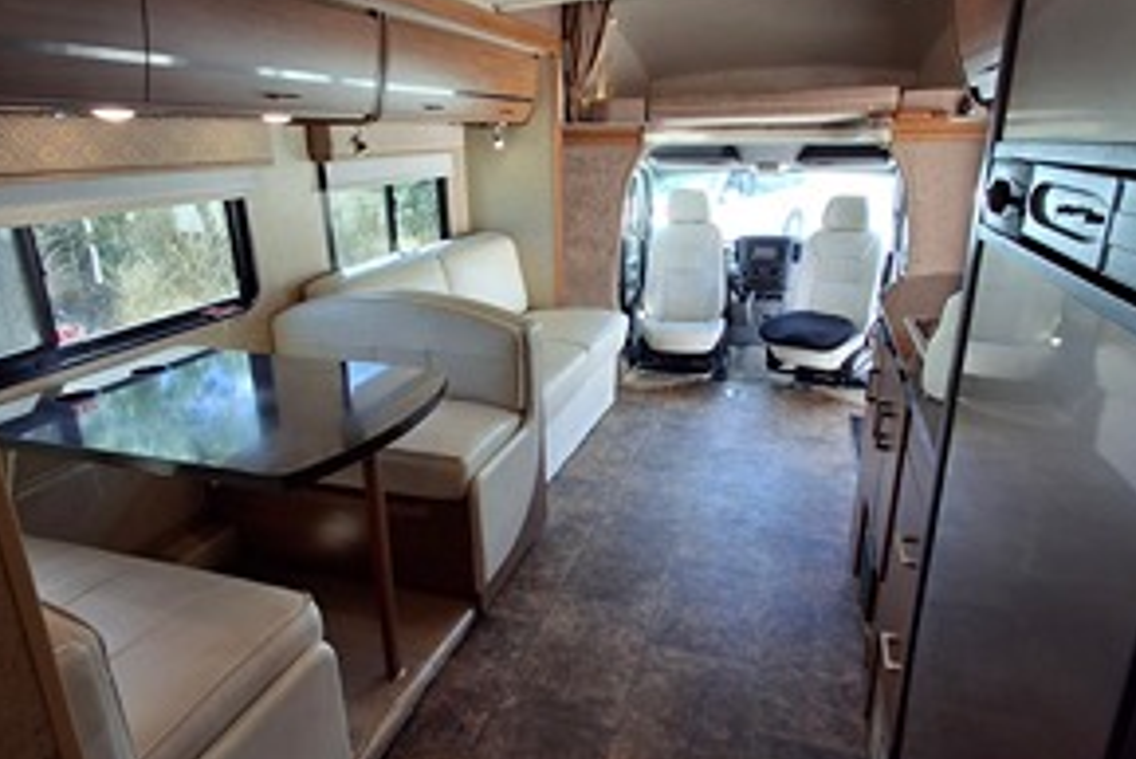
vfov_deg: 55.2
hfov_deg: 76.1
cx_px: 562
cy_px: 385
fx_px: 726
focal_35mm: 23
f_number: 2.2
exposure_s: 1/60
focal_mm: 1.64
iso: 40
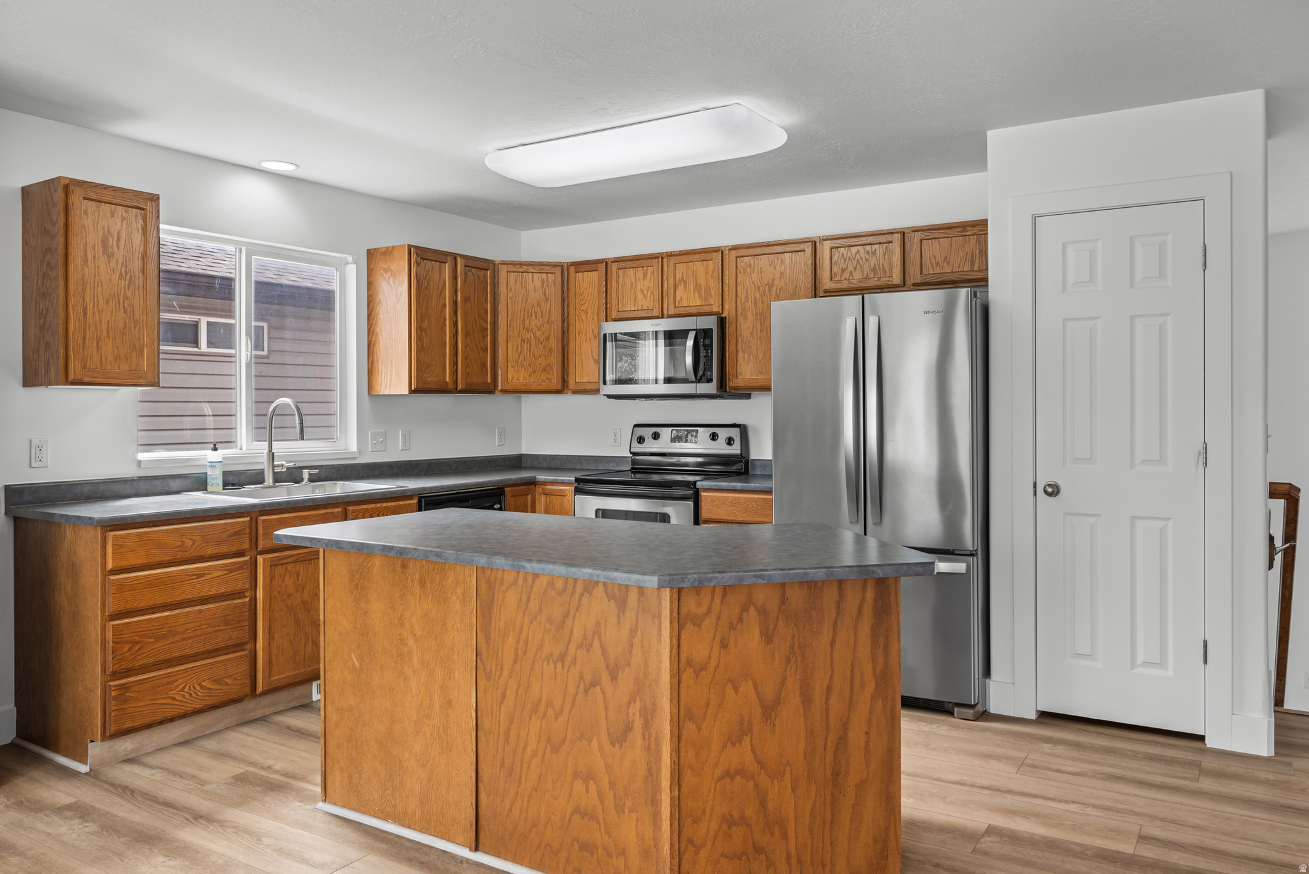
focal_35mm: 25
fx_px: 909
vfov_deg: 51.3
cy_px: 437
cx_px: 654
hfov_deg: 71.5
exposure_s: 1/8
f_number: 8
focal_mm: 25
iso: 500
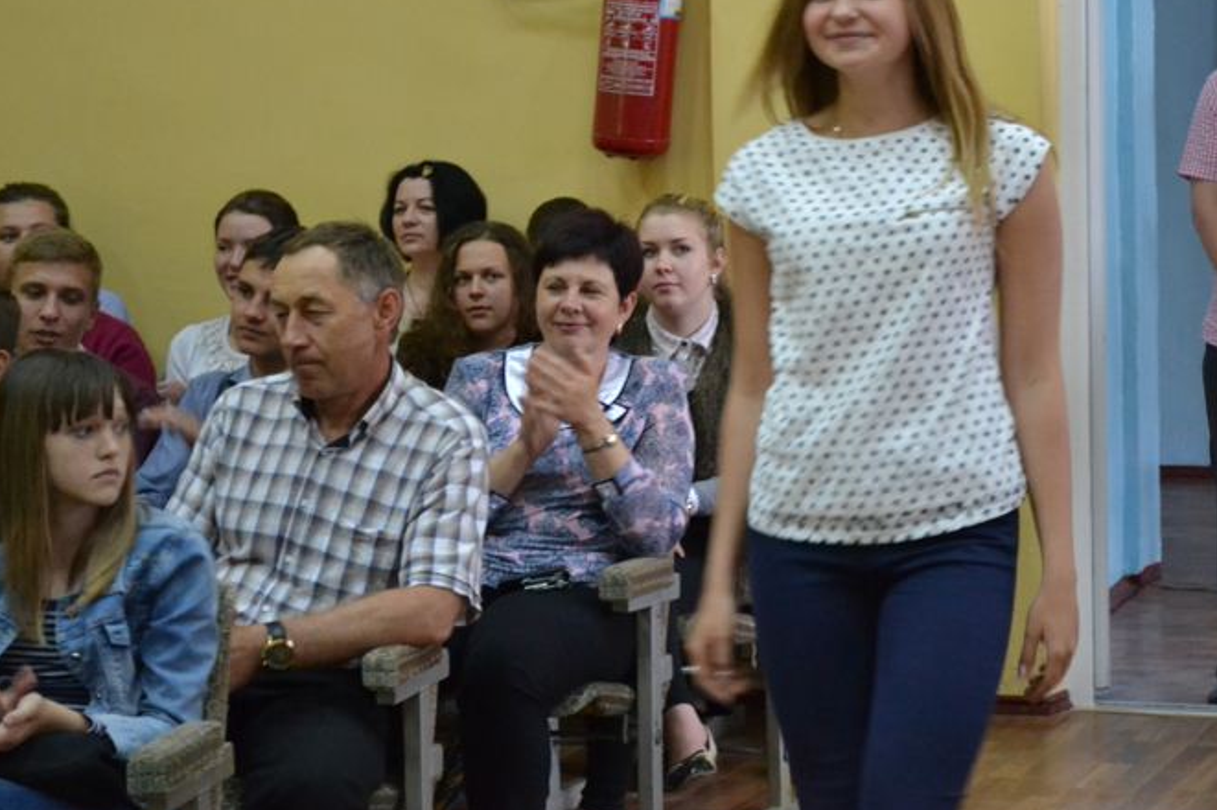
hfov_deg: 18.8
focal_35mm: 109
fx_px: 3671
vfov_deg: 12.6
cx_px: 795
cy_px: 306
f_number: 5.6
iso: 3200
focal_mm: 55
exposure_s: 1/30
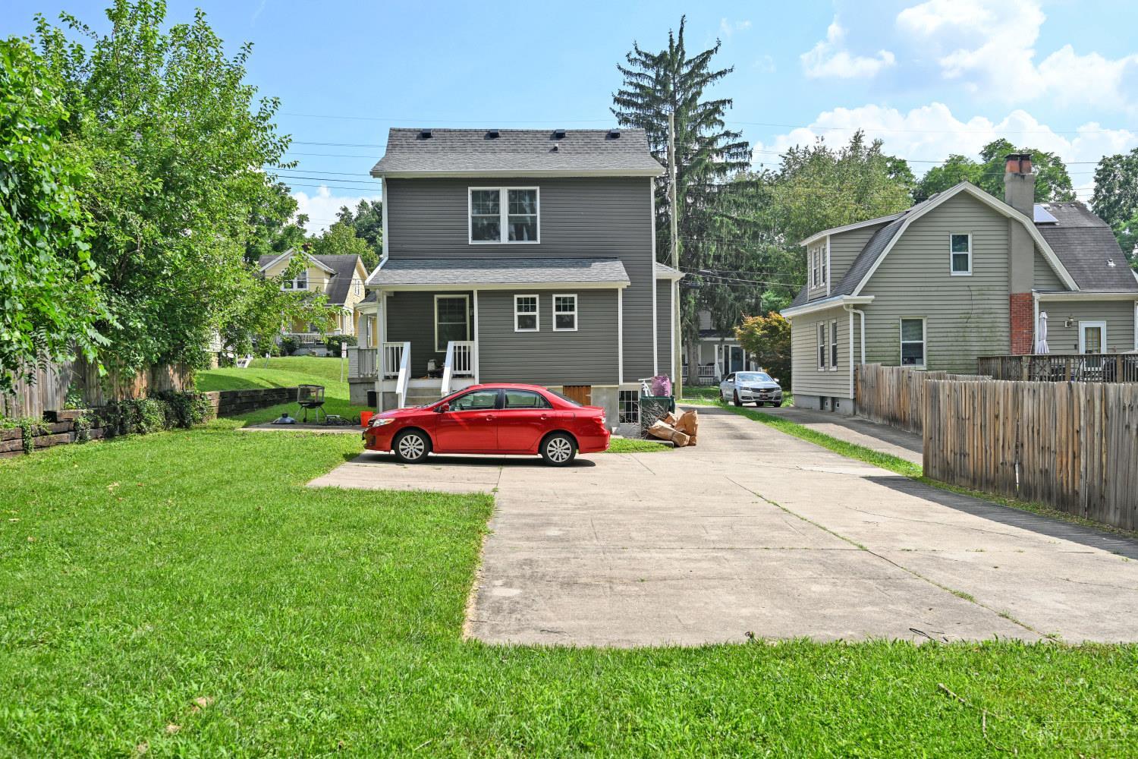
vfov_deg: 43.6
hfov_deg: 61.9
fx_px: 948
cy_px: 380
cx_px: 569
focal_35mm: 30
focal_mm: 30
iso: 100
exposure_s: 1/320
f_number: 6.3
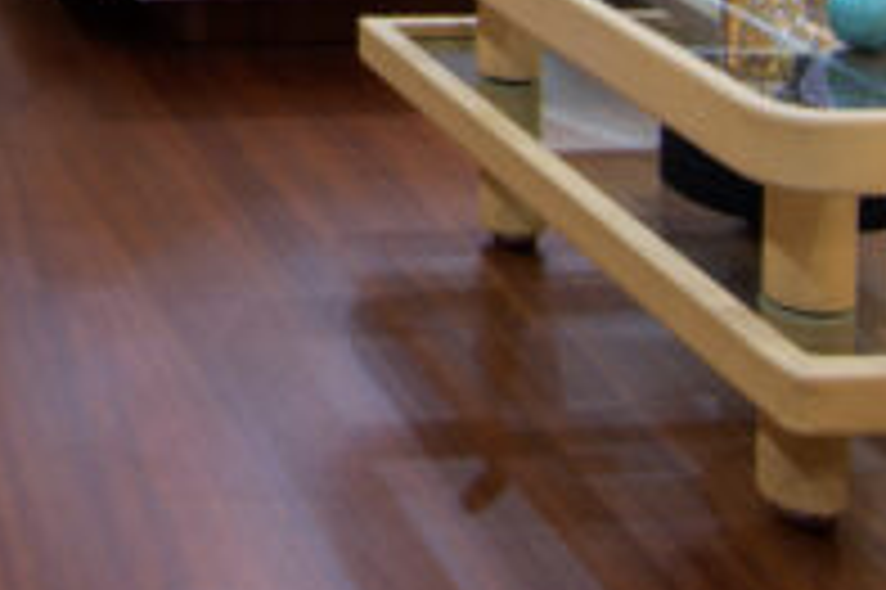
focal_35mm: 82
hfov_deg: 22.7
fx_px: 2016
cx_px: -189
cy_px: -500
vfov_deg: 14.5
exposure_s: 1.3
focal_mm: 14
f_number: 10
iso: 100
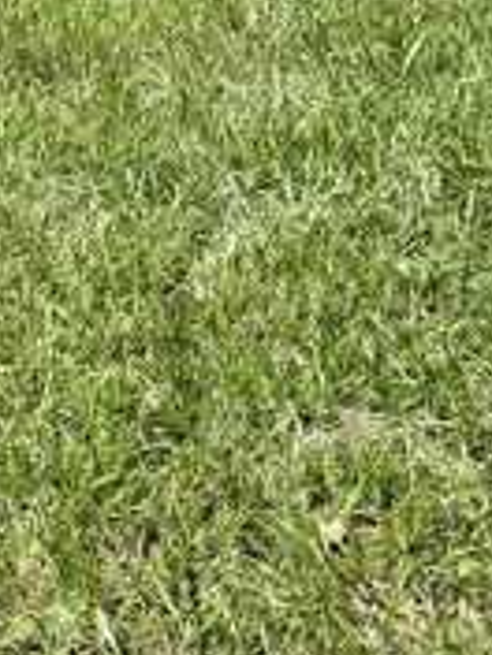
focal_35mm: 145
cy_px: -257
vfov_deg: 13.0
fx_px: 2748
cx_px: -376
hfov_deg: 9.7
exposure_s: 1/3279
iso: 80
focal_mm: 6.76
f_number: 1.78
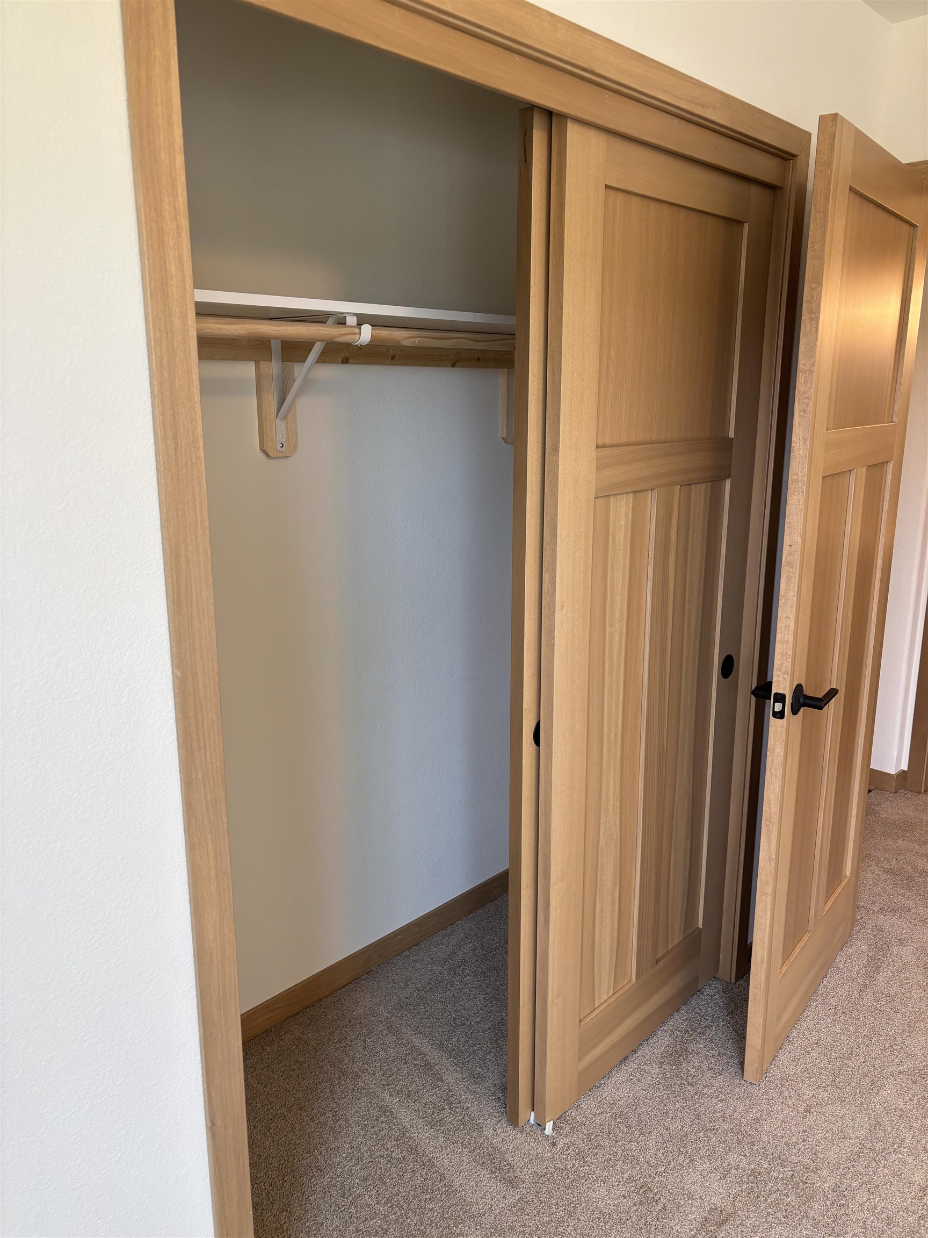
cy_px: 619
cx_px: 464
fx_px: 929
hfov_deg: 53.1
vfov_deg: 67.3
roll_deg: -1.9
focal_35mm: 26
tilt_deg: -12.4
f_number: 1.6
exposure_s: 1/120
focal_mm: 5.96
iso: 100
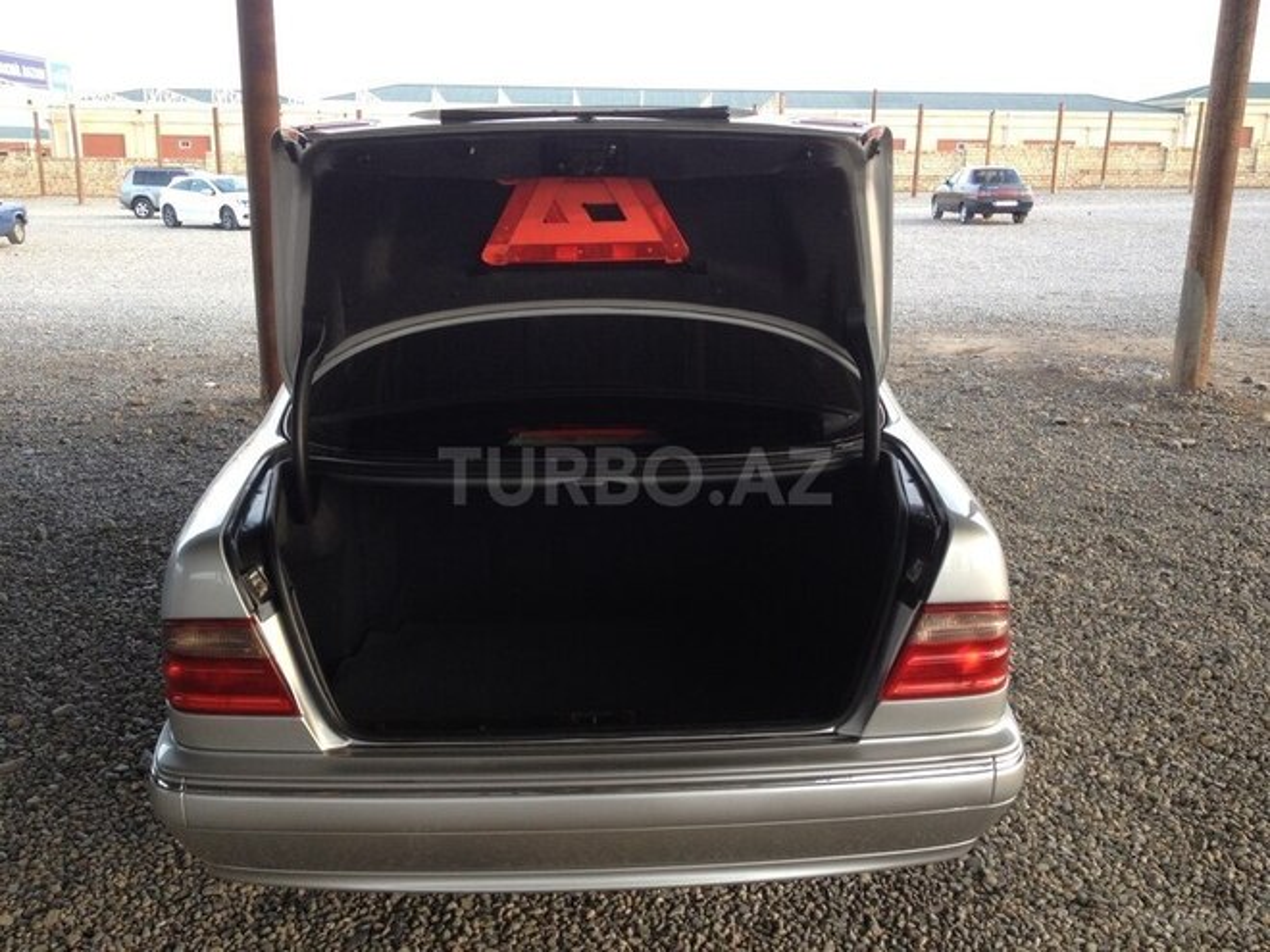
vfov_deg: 40.7
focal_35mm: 35
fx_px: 1284
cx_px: 635
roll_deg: -0.4
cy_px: 476
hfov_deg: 52.6
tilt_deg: -15.6
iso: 80
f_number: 2.4
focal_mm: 4.28
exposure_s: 1/120
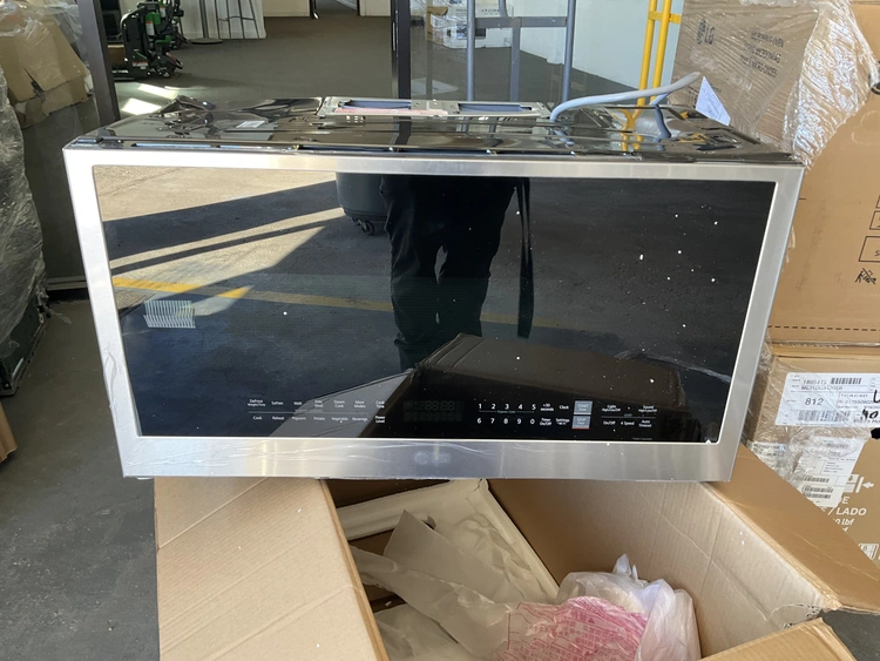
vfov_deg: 48.3
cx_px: 440
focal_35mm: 29
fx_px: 737
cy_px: 330
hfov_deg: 61.6
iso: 64
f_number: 1.8
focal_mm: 3
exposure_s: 1/60
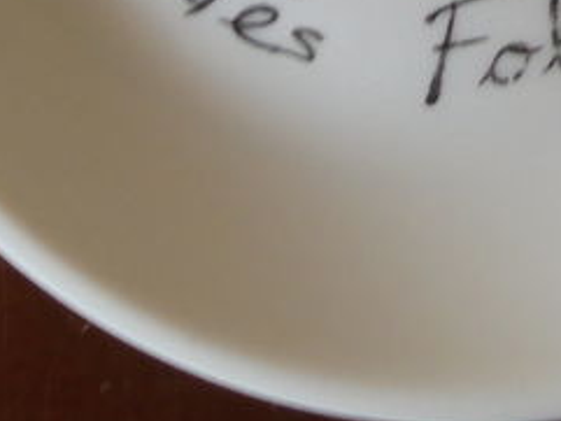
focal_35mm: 108
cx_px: 333
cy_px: -279
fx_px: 1751
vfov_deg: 12.7
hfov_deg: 18.2
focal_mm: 4.6
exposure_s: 1/30
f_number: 3.5
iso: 100
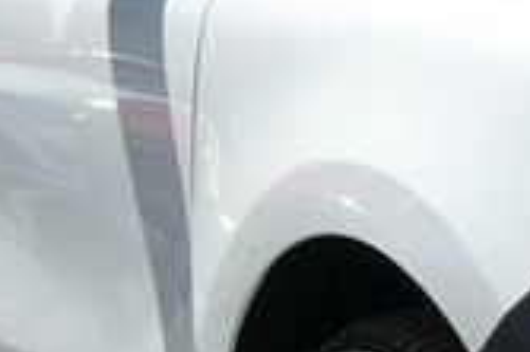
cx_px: 892
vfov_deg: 7.6
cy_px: 157
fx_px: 2647
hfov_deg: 10.8
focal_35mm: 180
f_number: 3
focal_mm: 10.85
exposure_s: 1/1600
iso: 125
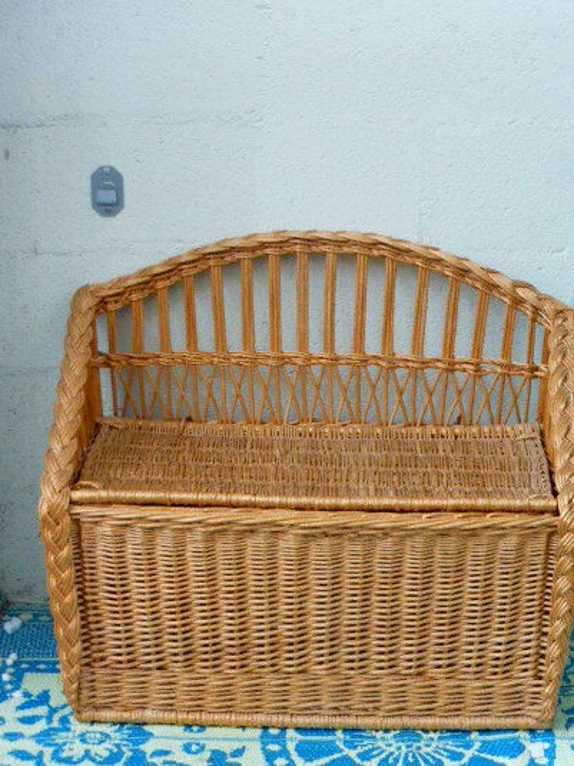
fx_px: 1747
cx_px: 306
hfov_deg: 18.7
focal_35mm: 79
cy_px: 409
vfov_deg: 24.7
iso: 400
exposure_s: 1/6
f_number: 4.9
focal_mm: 11.7
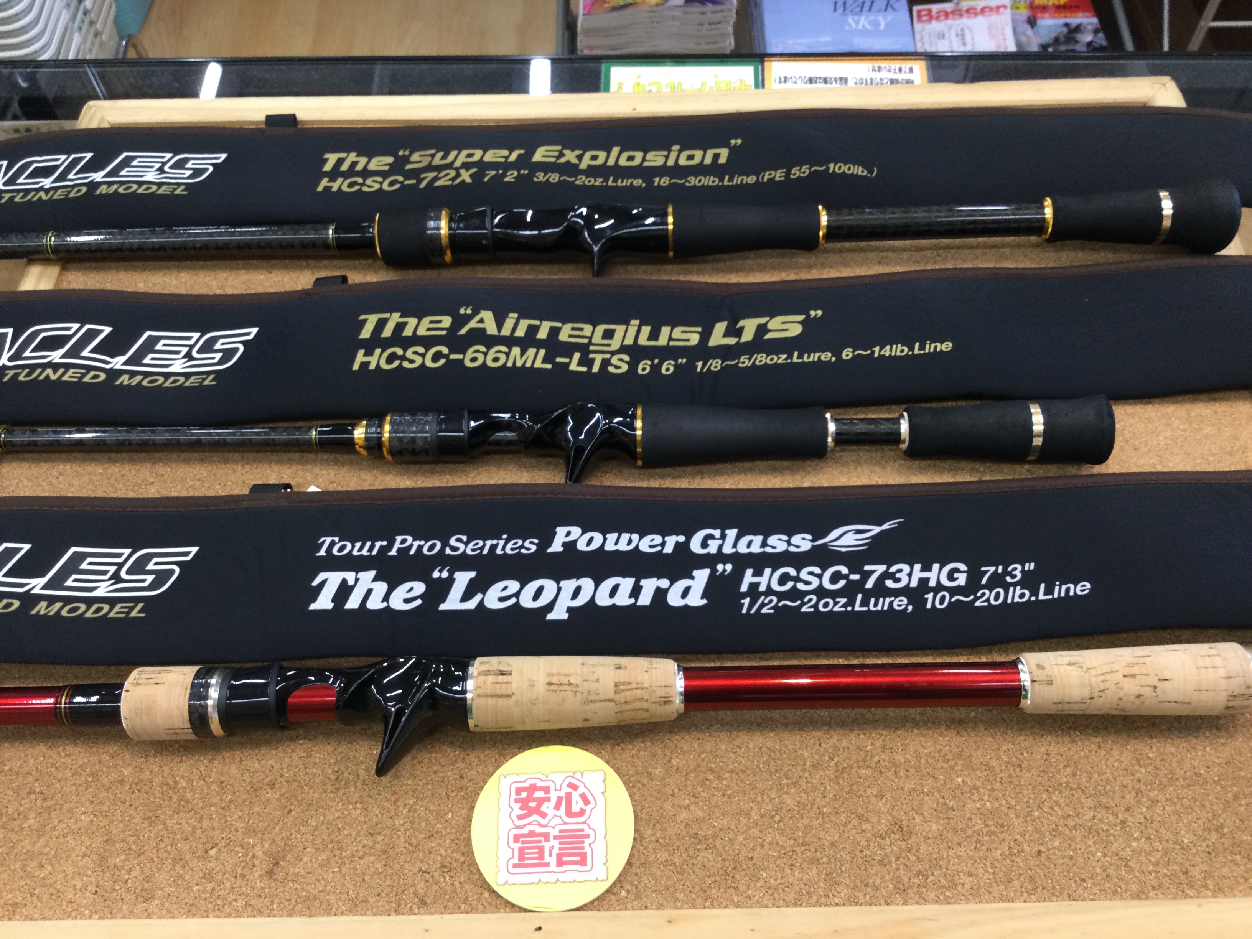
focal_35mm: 31
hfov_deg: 58.4
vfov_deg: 45.4
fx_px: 1121
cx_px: 626
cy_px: 470
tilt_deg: -57.7
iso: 50
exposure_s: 1/30
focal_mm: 3.3
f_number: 2.4
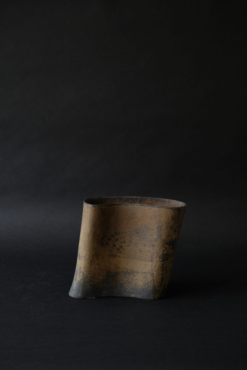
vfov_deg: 37.5
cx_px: 124
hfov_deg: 25.5
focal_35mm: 53
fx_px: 545
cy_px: 185
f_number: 2
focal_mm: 35
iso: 800
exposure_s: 1/40
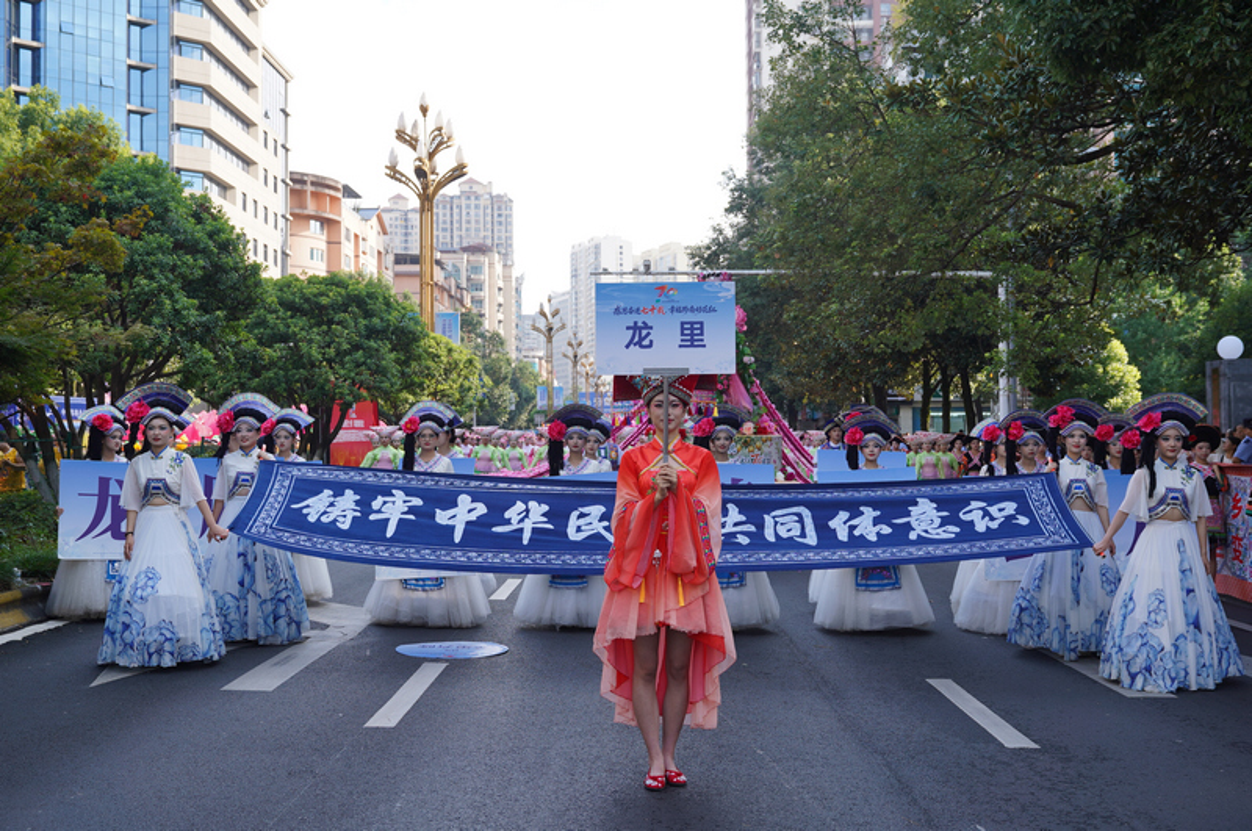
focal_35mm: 39
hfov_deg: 49.6
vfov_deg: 34.1
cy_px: 416
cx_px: 626
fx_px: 1354
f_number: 4.5
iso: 100
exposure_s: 1/200
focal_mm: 39
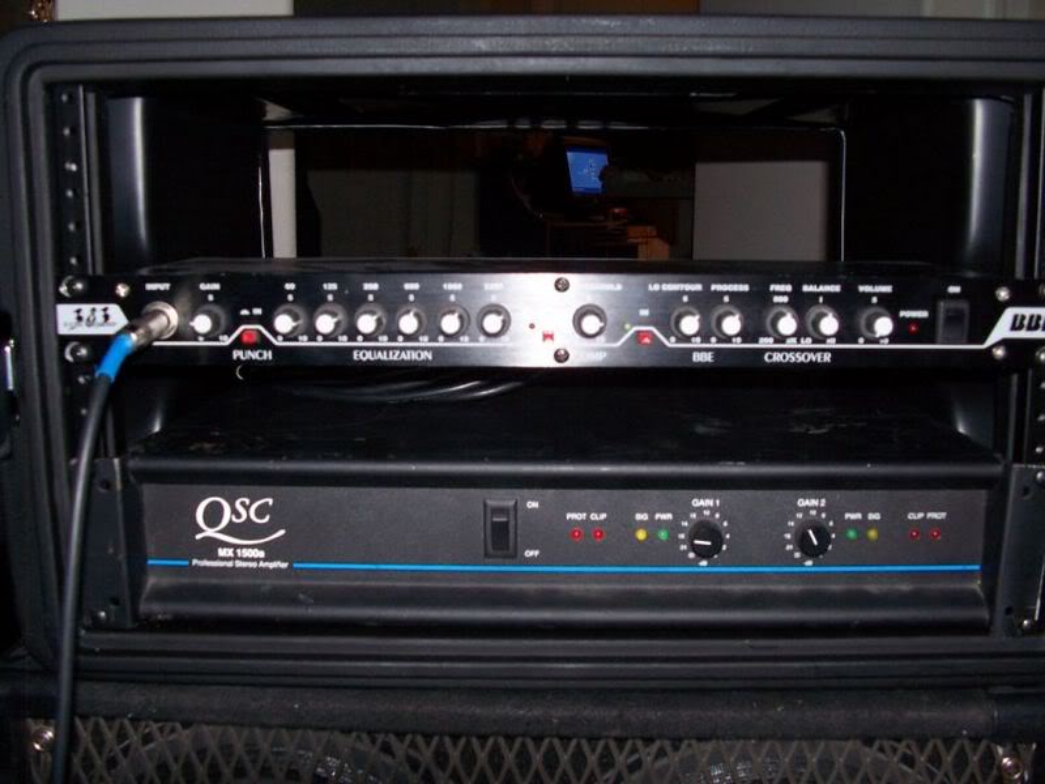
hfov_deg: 52.6
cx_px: 522
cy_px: 392
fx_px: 1057
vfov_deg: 40.7
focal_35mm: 35
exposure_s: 1/60
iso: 140
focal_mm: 6
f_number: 2.8
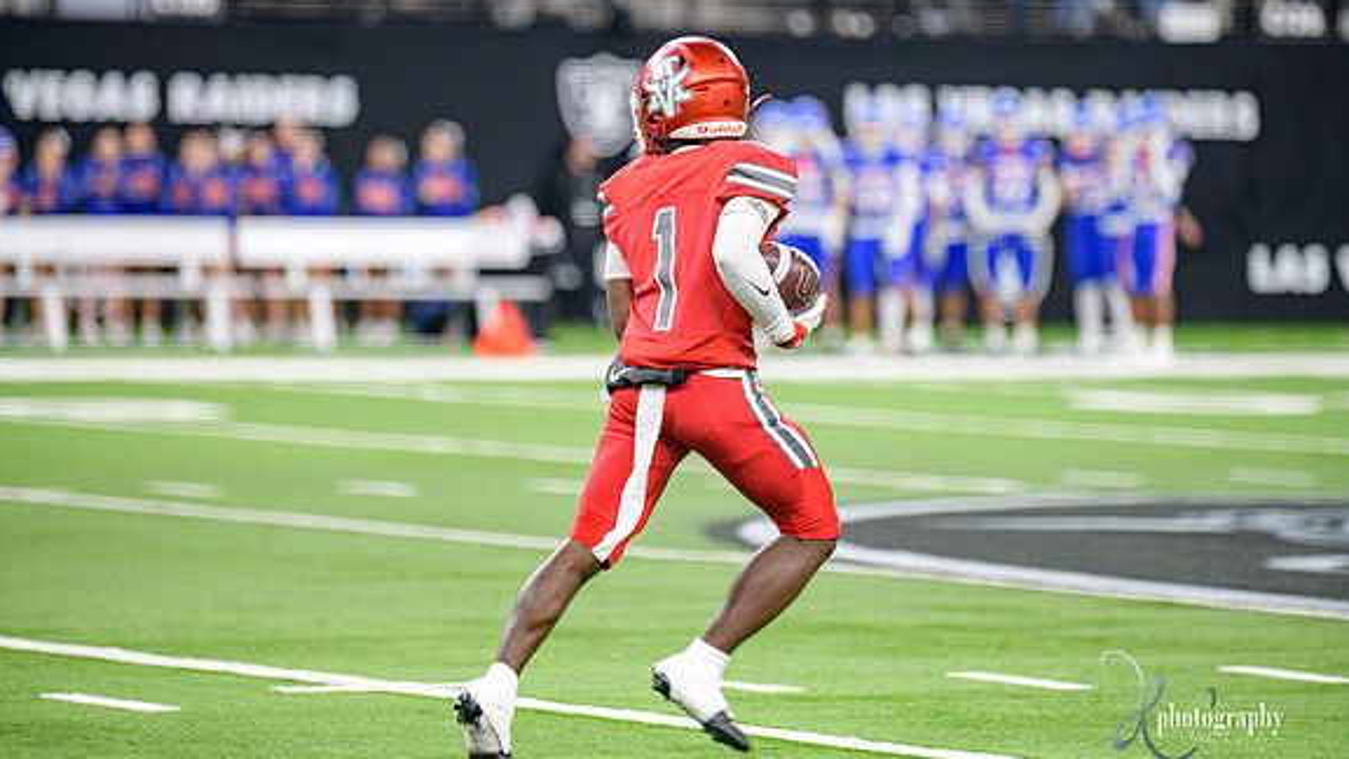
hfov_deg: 8.5
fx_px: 9050
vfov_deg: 4.8
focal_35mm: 253
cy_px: 369
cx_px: 672
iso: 1000
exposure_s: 1/400
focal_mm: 240
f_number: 2.8
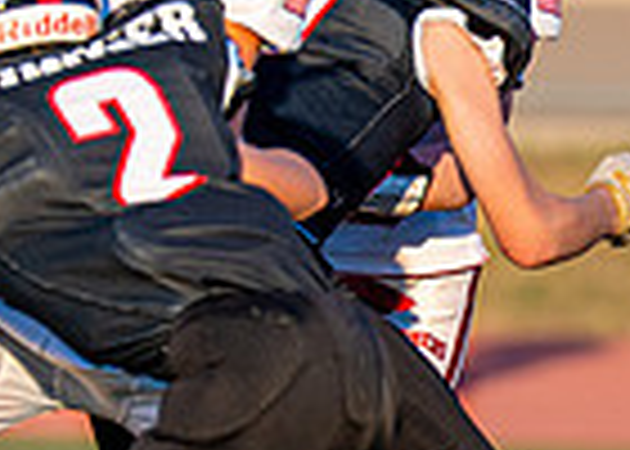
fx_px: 26248
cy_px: 275
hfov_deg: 1.4
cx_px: 1112
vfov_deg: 1.0
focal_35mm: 1467
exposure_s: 1/1000
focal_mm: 200
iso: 100
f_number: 2.8
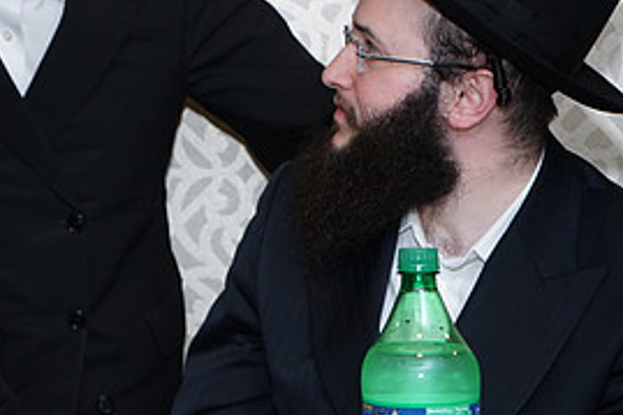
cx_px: 51
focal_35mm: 151
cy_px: 17
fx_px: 2611
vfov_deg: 9.0
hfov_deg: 13.5
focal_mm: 70
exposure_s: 1/125
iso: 640
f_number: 6.3
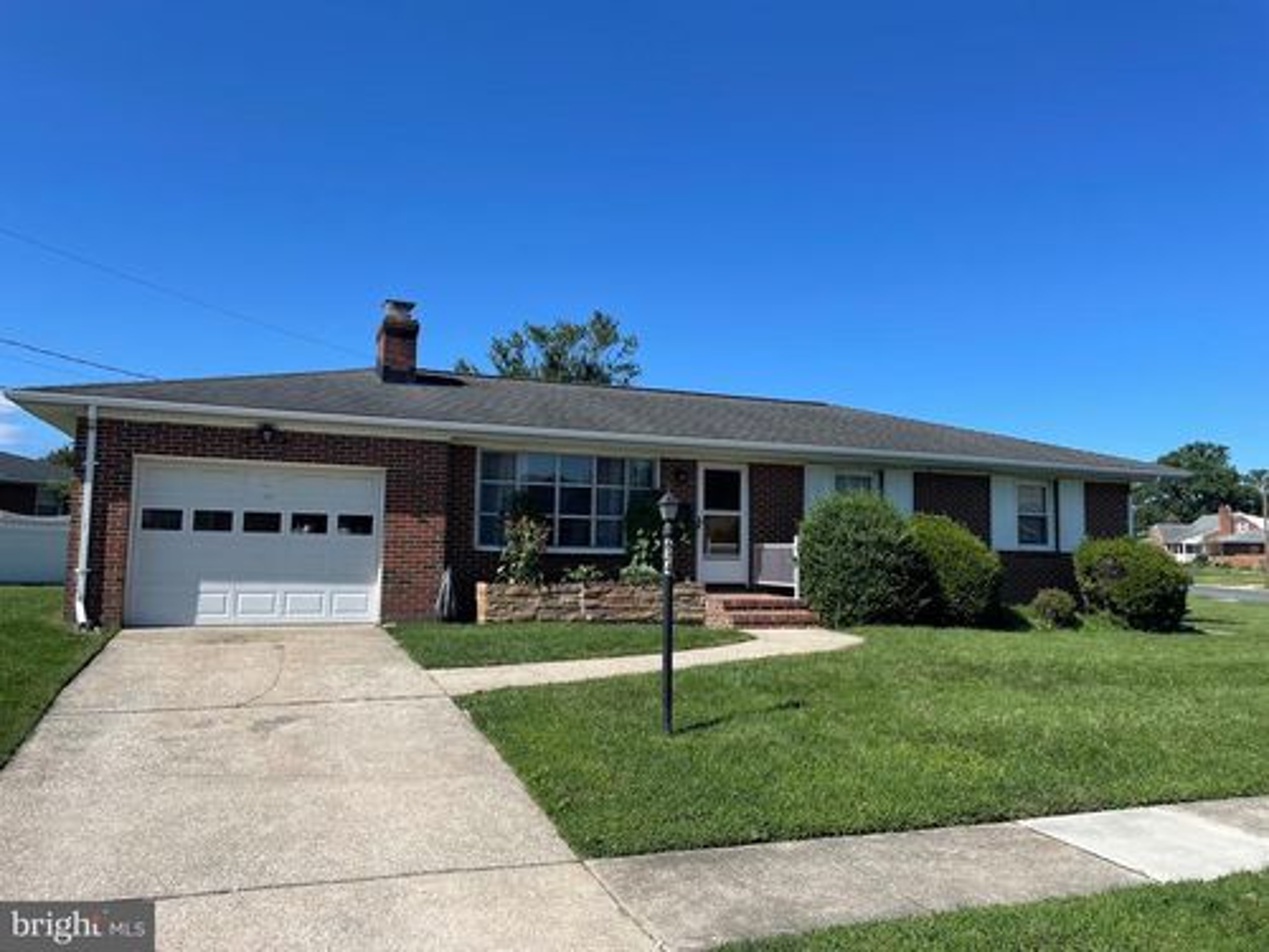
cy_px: 476
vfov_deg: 53.1
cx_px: 634
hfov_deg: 67.3
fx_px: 953
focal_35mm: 26
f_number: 1.6
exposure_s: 1/3731
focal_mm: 4.2
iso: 32
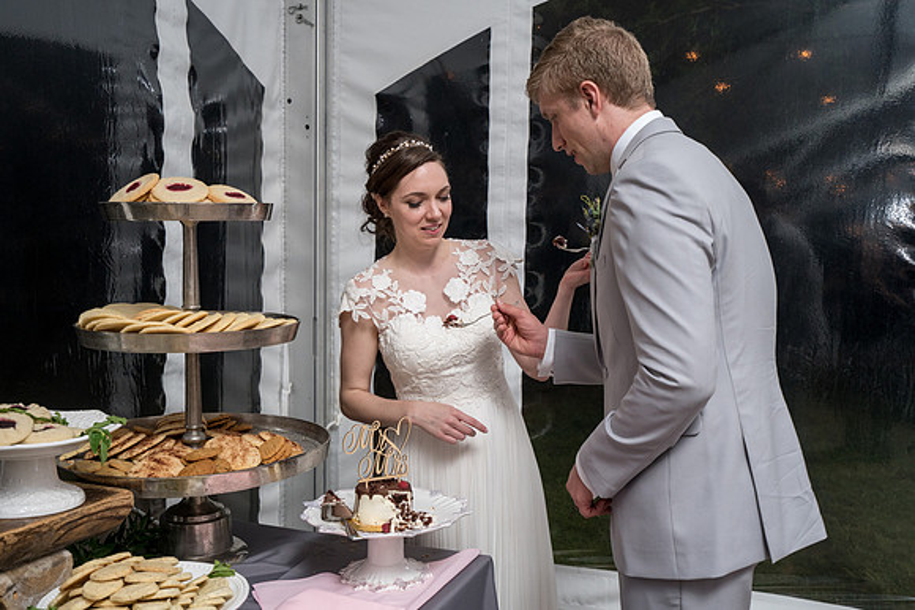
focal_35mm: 38
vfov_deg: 35.5
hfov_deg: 51.2
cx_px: 455
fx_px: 954
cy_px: 313
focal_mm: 34
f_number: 5
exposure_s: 1/200
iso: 2000
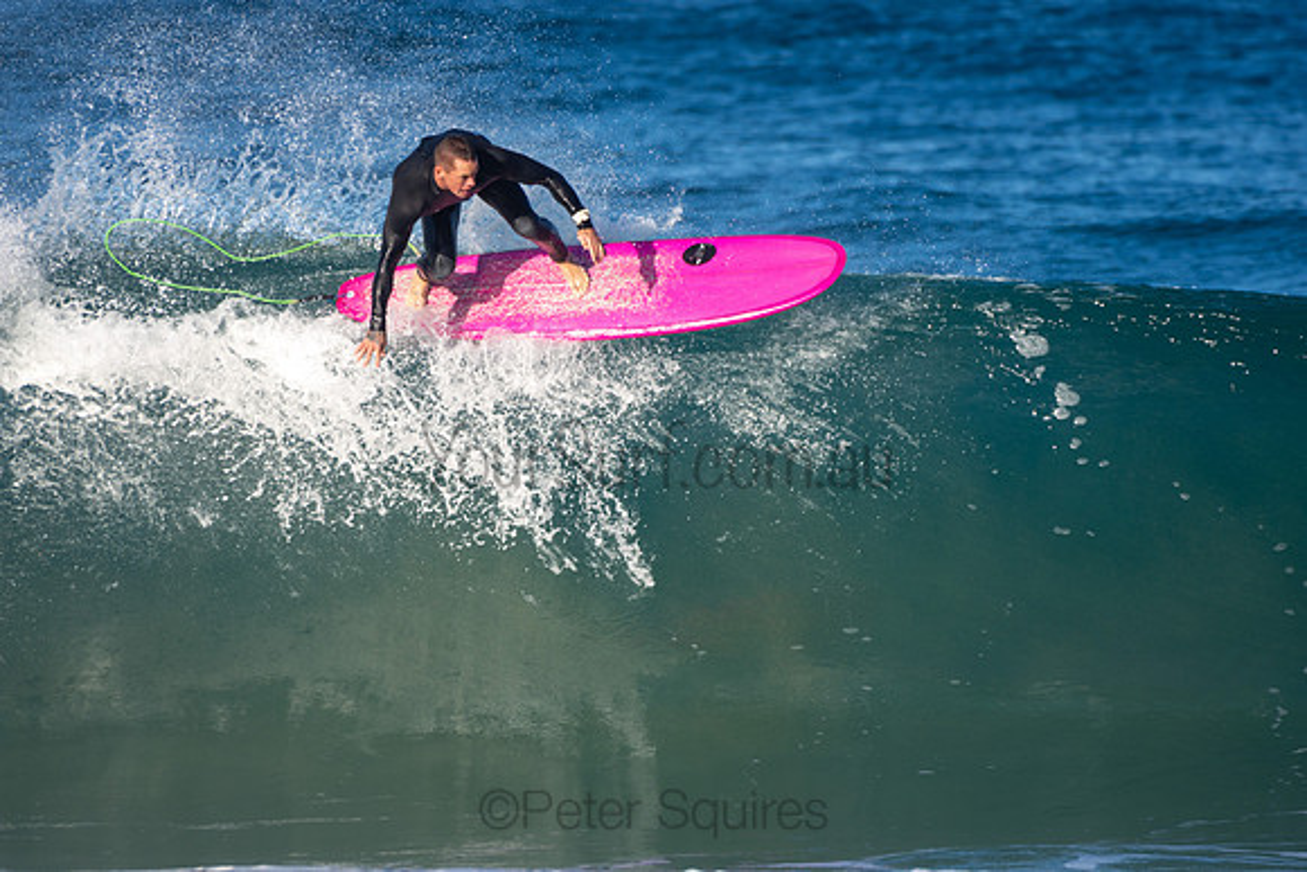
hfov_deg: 2.7
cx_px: 654
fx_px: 27234
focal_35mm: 750
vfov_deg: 1.8
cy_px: 436
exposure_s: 1/1250
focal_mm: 500
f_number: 5.6
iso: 200
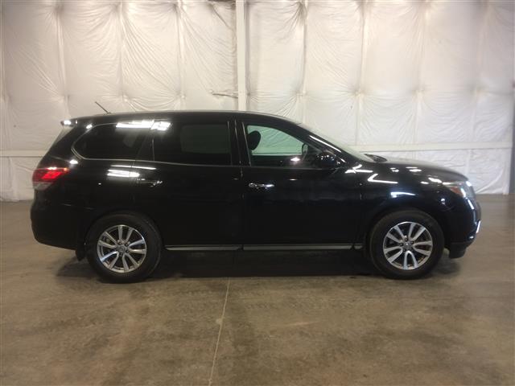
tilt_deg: -9.9
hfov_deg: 61.7
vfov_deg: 48.2
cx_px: 258
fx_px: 431
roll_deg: +1.3
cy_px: 193
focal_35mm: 29
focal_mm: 4.15
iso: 64
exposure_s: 1/30
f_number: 2.2
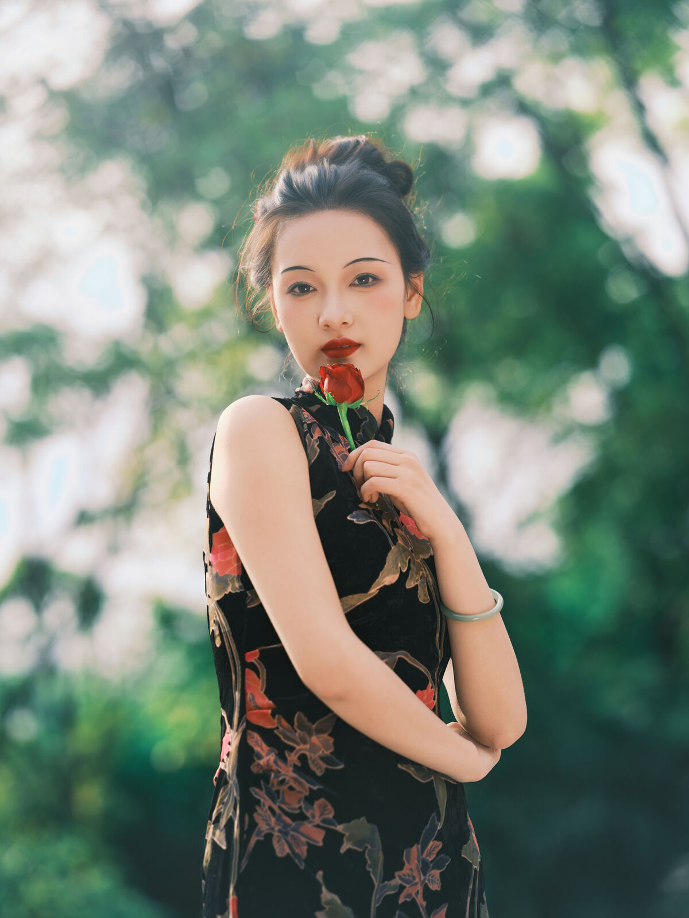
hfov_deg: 17.0
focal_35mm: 87
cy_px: 459
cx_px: 344
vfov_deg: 22.5
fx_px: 2309
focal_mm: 110
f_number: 2.8
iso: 400
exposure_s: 1/1600
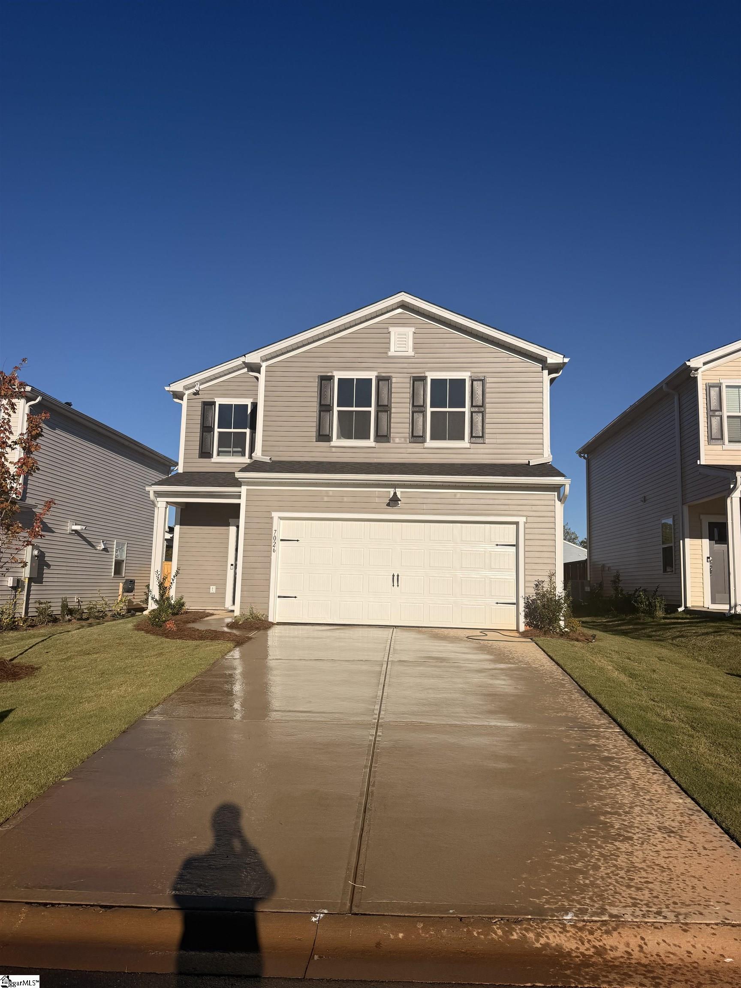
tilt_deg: +7.9
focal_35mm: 24
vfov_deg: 71.6
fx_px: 685
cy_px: 494
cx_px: 370
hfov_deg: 56.8
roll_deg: -1.8
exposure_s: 1/10309
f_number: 1.78
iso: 80
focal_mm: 6.76
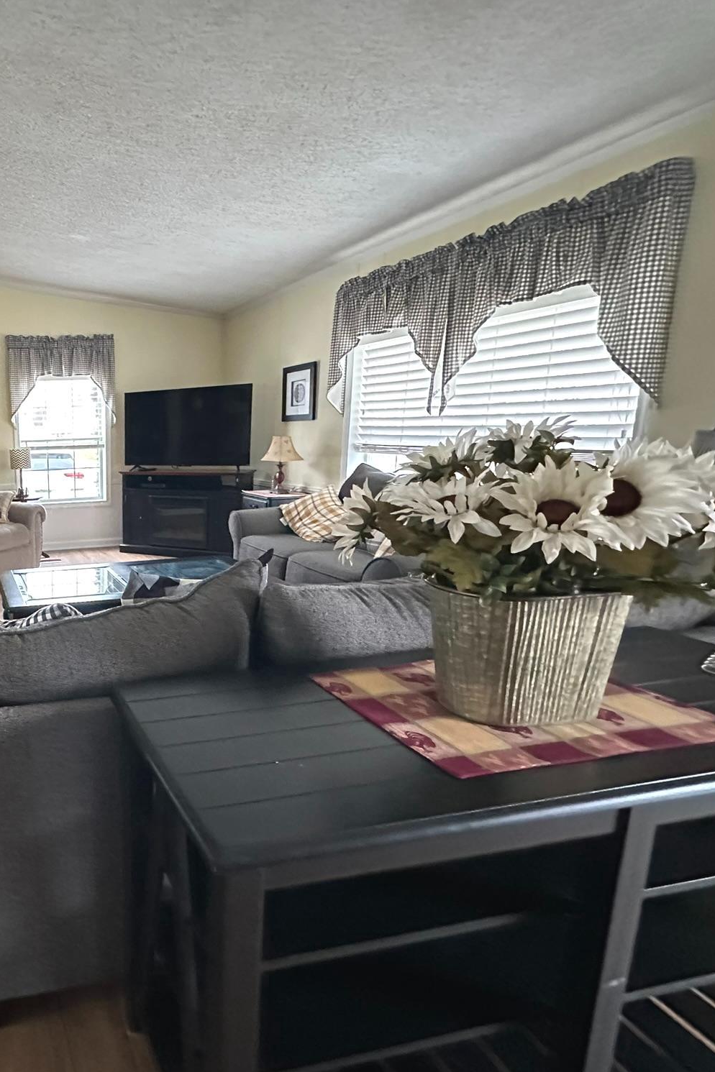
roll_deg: +2.1
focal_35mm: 20
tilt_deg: -11.9
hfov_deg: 52.7
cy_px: 550
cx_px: 45
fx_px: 596
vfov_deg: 84.0
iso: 1250
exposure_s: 1/60
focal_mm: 2.22
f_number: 2.2
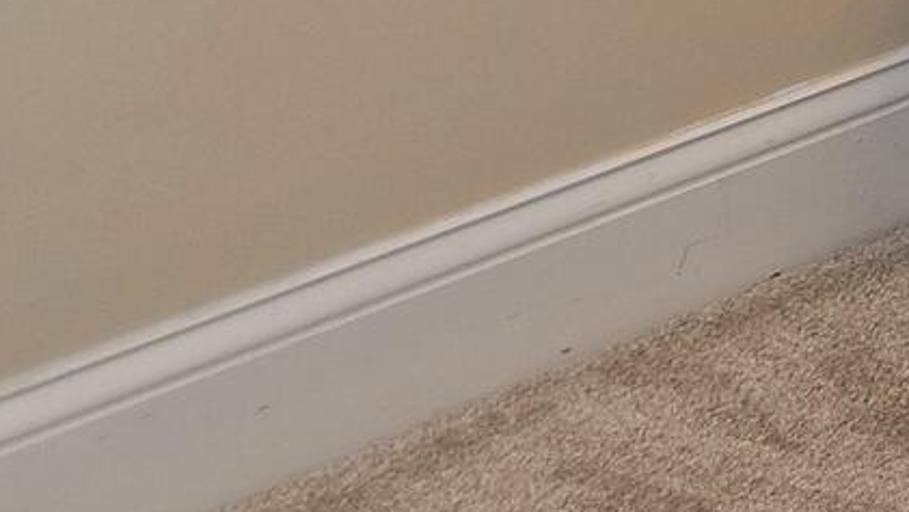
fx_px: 2700
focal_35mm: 112
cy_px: -1361
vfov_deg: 8.0
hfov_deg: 10.1
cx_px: 3044
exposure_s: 1/20
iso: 100
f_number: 4.5
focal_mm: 10
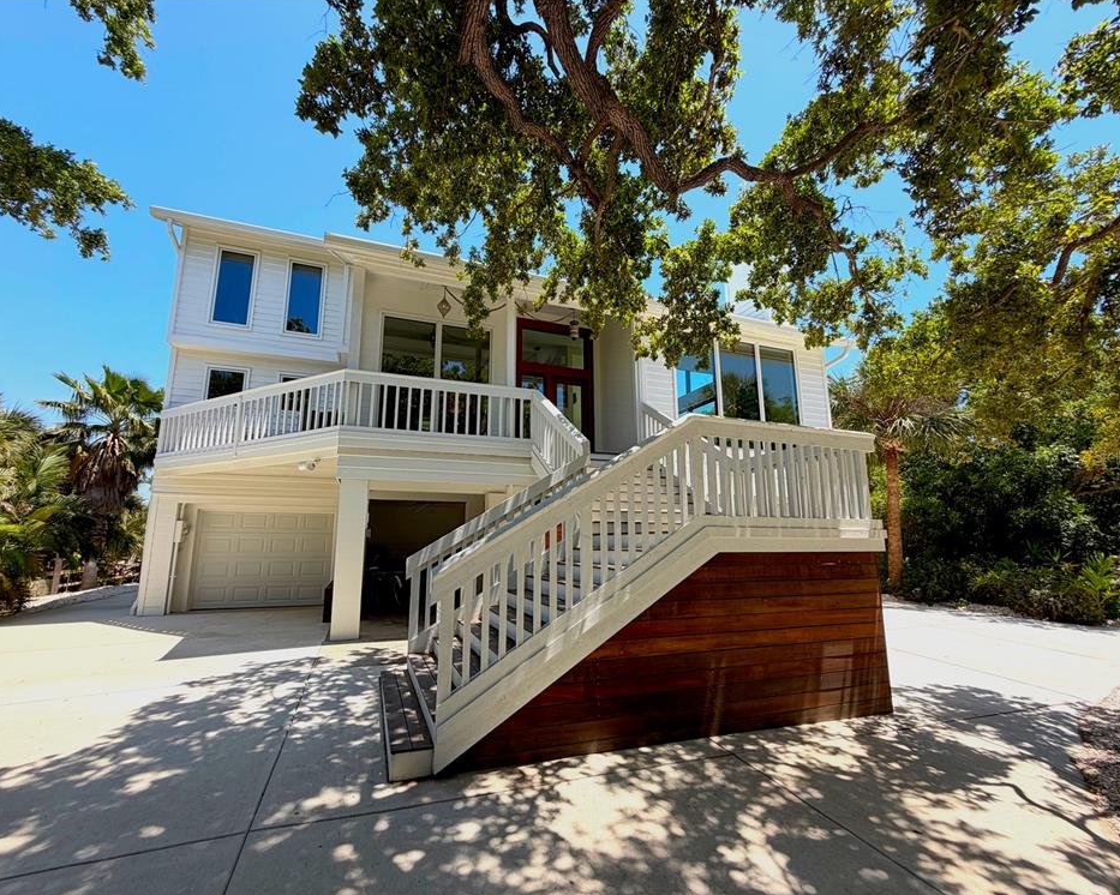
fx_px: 497
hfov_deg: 96.8
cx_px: 552
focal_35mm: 15
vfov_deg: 84.0
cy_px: 456
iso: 40
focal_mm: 2.2
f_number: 2.2
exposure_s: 1/770
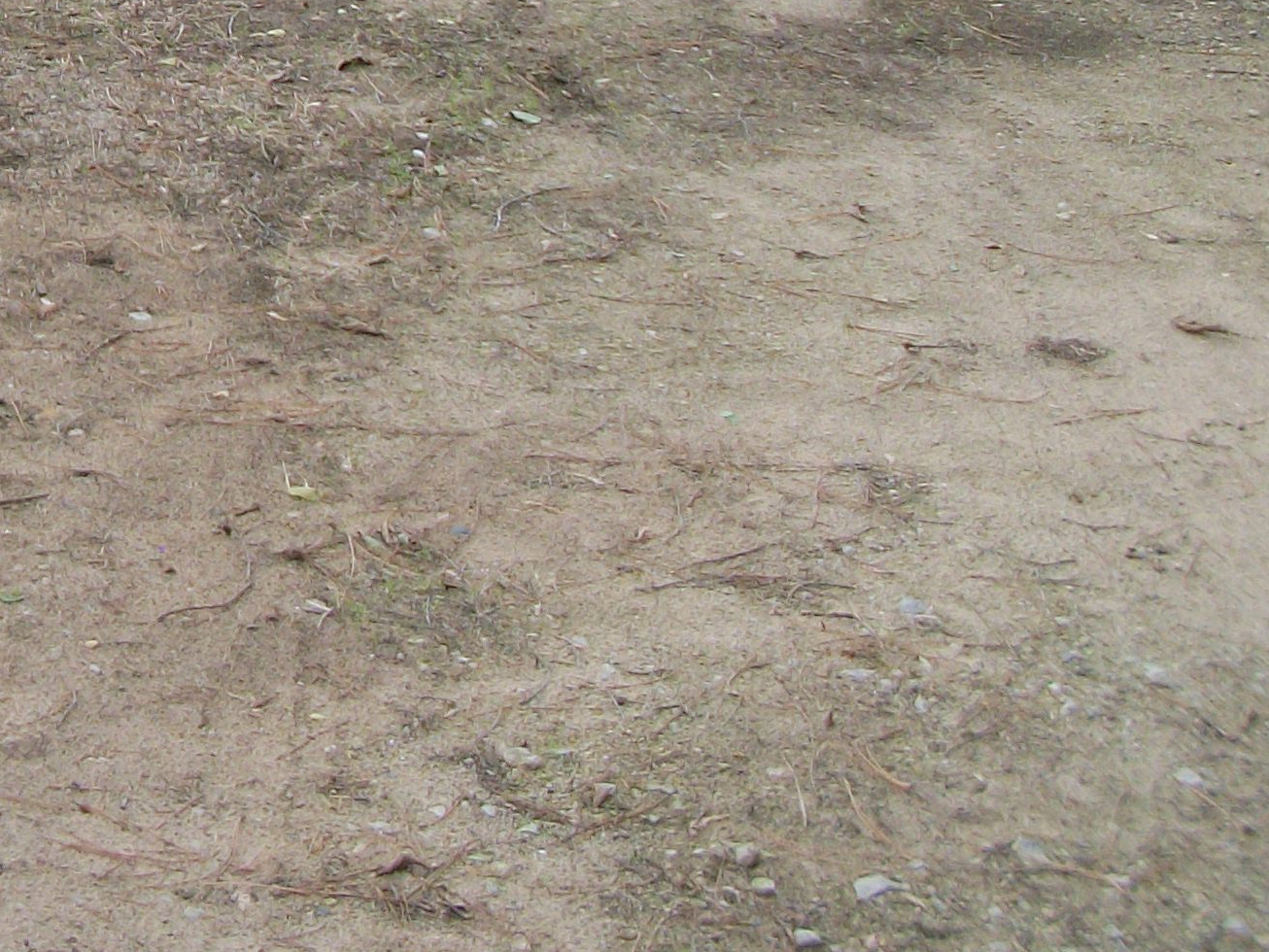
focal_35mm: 98
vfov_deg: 14.2
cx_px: -281
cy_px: -465
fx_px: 3593
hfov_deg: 18.9
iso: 80
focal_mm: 5.7
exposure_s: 1/200
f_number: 2.9
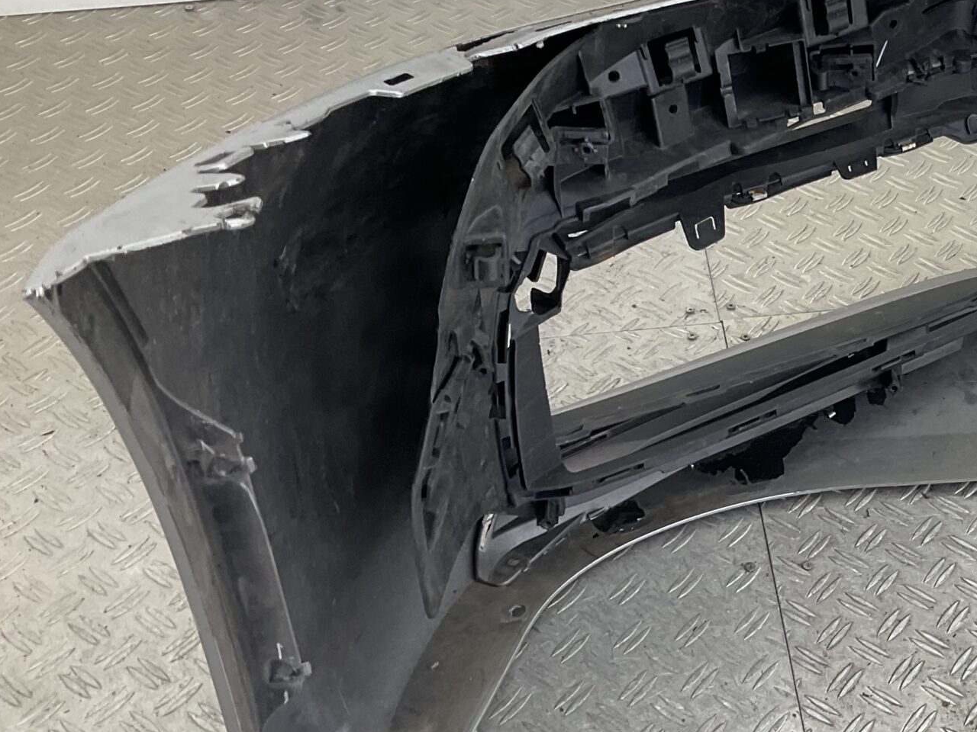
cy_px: 361
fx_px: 1637
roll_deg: -8.6
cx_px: 921
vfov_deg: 25.2
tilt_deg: -41.5
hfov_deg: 31.3
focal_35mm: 58
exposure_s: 1/120
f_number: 1.8
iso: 25
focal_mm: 3
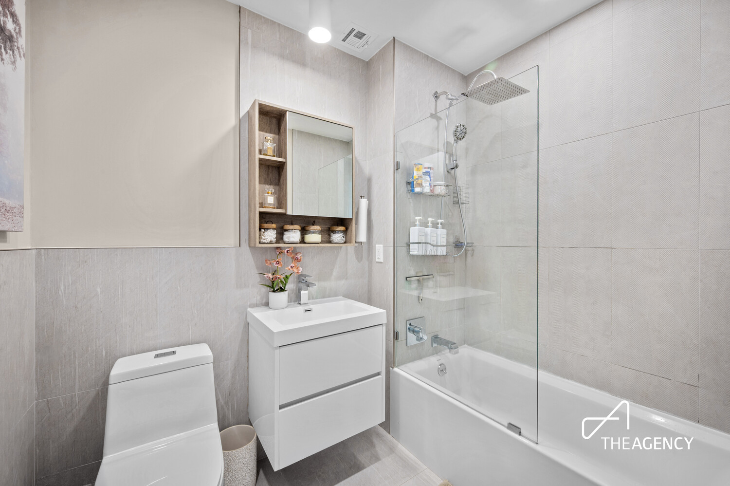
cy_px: 243
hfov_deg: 104.3
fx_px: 284
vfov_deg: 81.1
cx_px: 365
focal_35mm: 14
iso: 320
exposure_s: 1/2
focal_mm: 14
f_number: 11
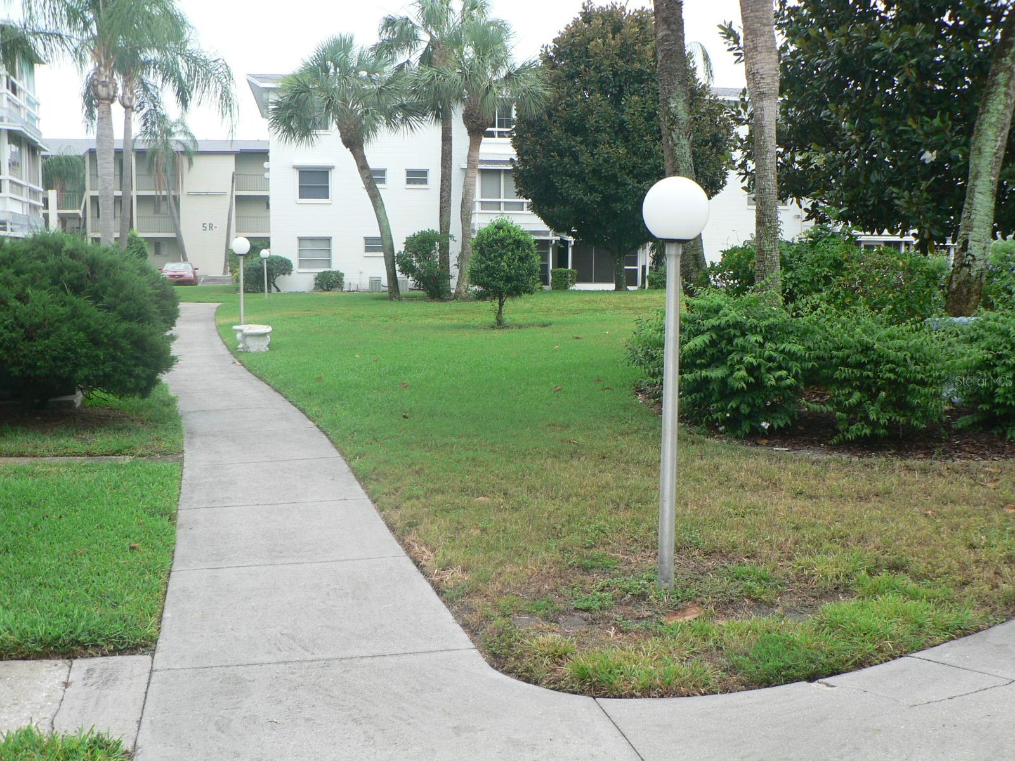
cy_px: 380
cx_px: 508
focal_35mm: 42
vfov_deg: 34.3
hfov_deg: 44.8
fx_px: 1232
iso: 80
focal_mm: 6.9
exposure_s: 1/100
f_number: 3.6
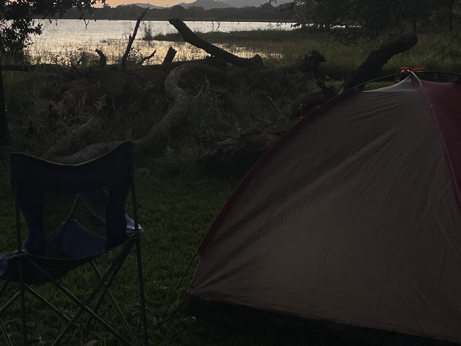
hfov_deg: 25.3
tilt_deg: -4.7
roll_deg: -0.5
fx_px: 972
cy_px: 104
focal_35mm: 73
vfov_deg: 20.1
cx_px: -9
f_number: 1.6
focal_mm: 4.2
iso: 32
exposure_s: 1/297
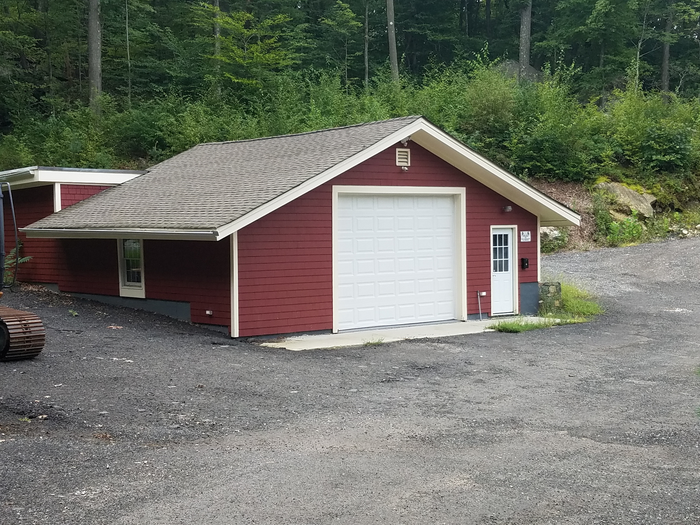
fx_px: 526
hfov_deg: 67.3
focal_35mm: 26
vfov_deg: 53.1
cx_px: 350
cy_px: 262
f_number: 1.7
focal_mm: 4.2
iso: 50
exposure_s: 1/718
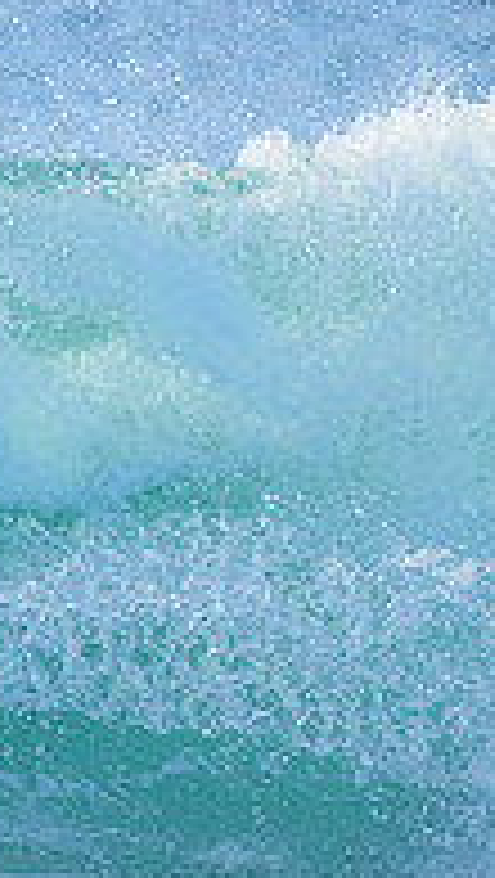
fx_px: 81330
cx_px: -526
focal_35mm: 3493
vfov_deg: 0.6
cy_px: 313
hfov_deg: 0.3
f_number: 9
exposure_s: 1/1250
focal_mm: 1120
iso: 900
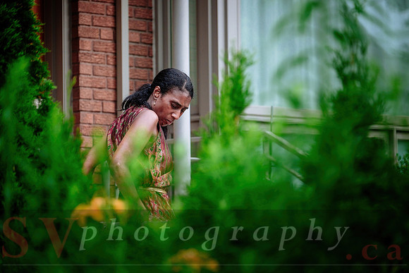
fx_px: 1807
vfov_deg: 8.6
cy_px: 136
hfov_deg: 12.9
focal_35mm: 159
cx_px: 204
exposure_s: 1/250
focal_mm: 106
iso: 500
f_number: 2.8
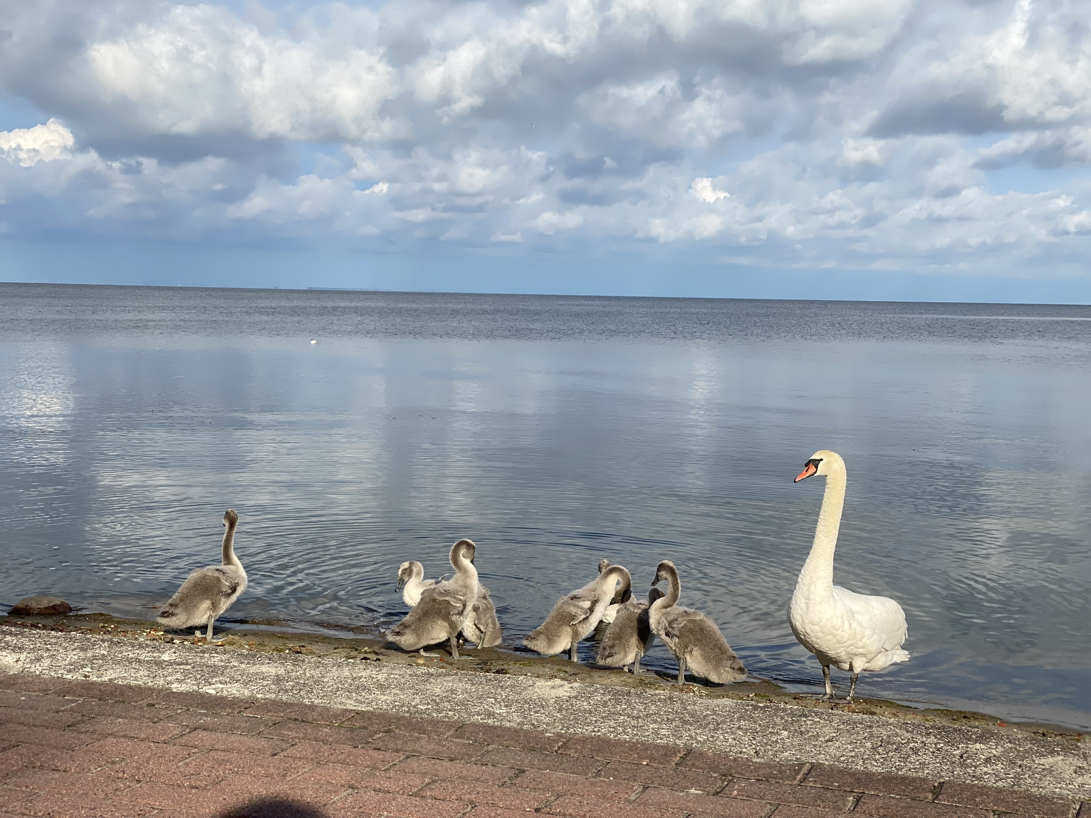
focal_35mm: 52
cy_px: 409
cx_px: 546
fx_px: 1639
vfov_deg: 28.0
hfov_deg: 36.8
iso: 20
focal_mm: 6
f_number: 2
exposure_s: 1/1845
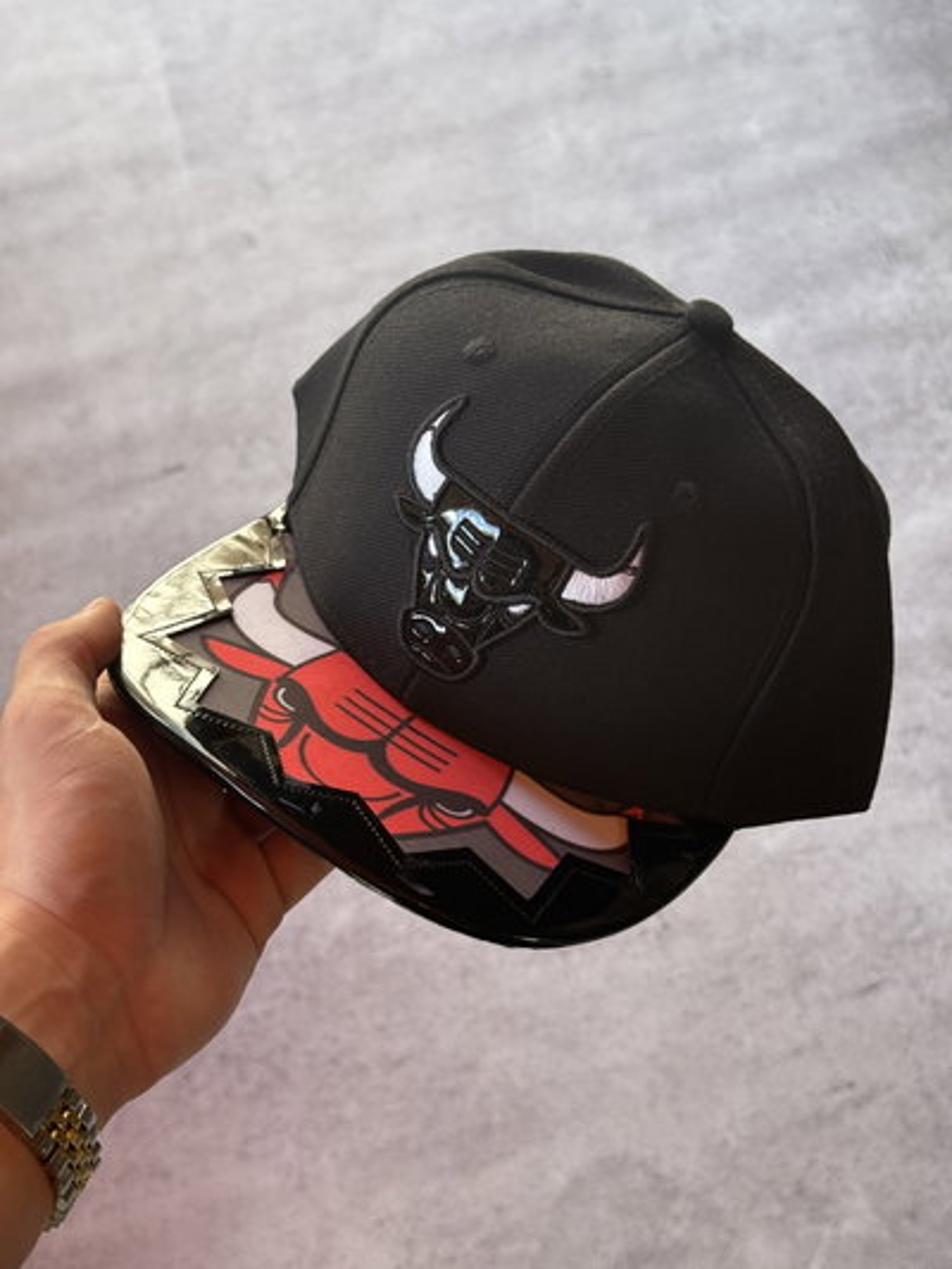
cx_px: 476
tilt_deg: -72.8
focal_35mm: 48
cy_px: 634
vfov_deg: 39.6
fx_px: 1759
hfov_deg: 30.3
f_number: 1.78
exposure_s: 1/122
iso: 50
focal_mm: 6.76
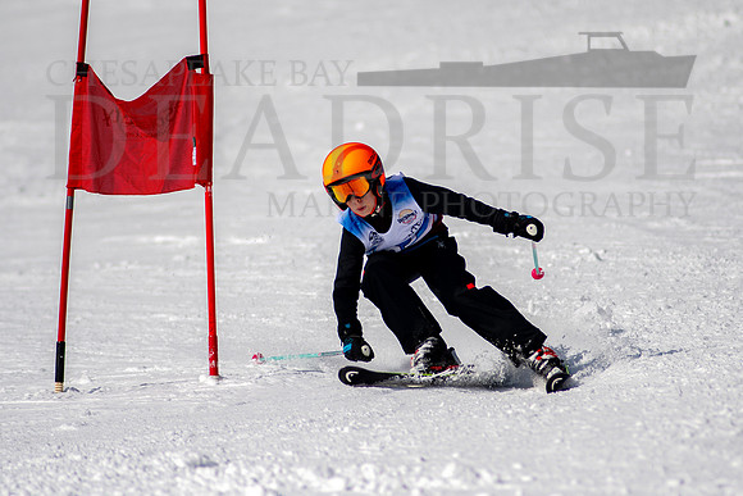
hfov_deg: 3.5
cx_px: 380
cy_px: 234
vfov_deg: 2.3
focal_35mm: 590
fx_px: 12182
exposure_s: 1/8000
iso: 100
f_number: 2.8
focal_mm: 300
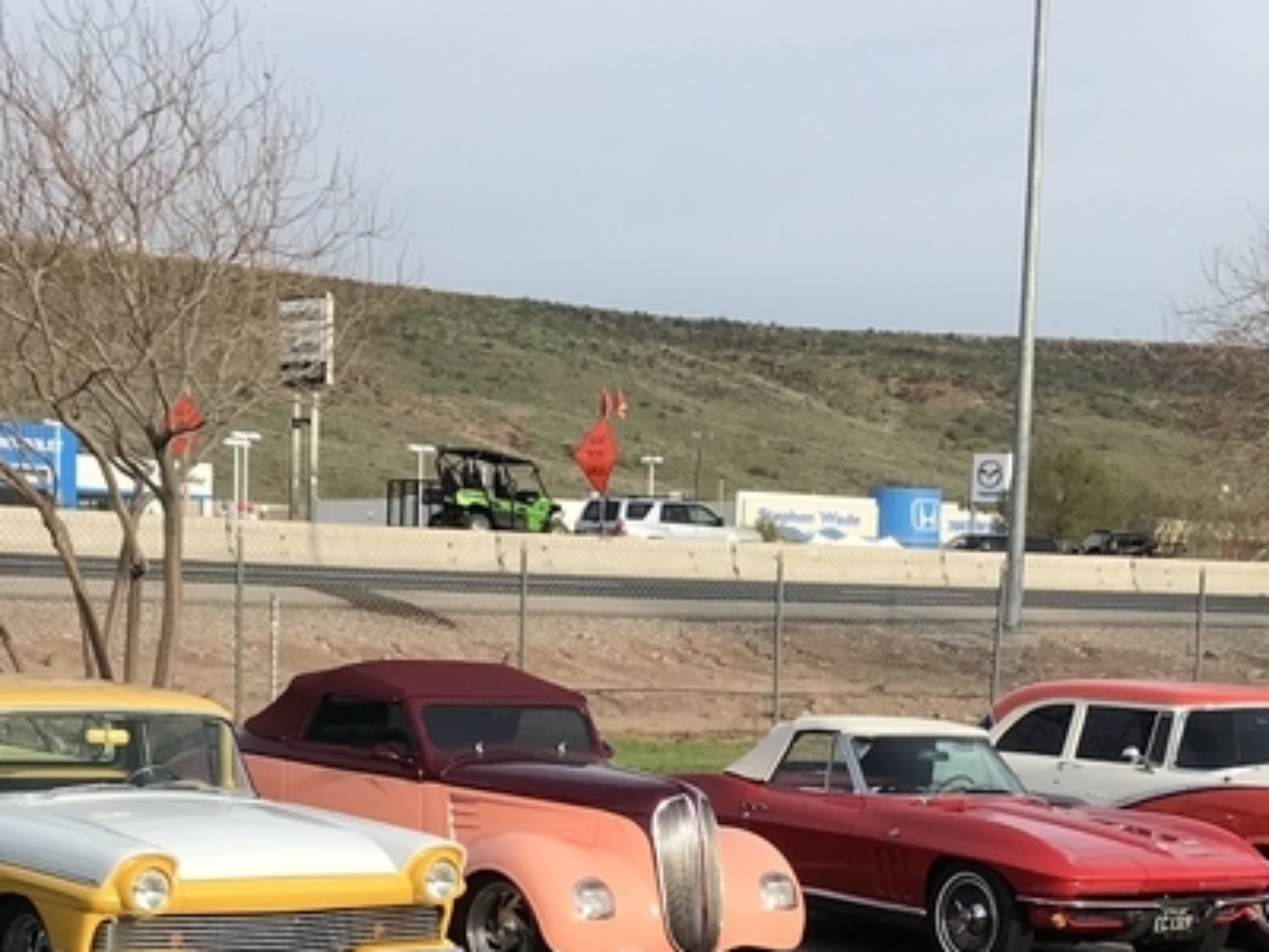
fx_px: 3079
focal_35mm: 84
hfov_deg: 23.3
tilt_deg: -7.5
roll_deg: -1.9
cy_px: 993
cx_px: 669
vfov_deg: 17.1
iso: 20
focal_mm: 3.99
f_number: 1.8
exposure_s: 1/1389
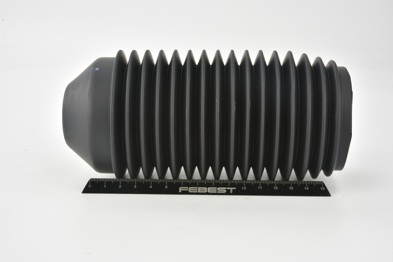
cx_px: 196
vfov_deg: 22.6
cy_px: 131
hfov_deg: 33.4
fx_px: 655
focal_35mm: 60
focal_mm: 60
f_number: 29
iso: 80
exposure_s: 1/2.5
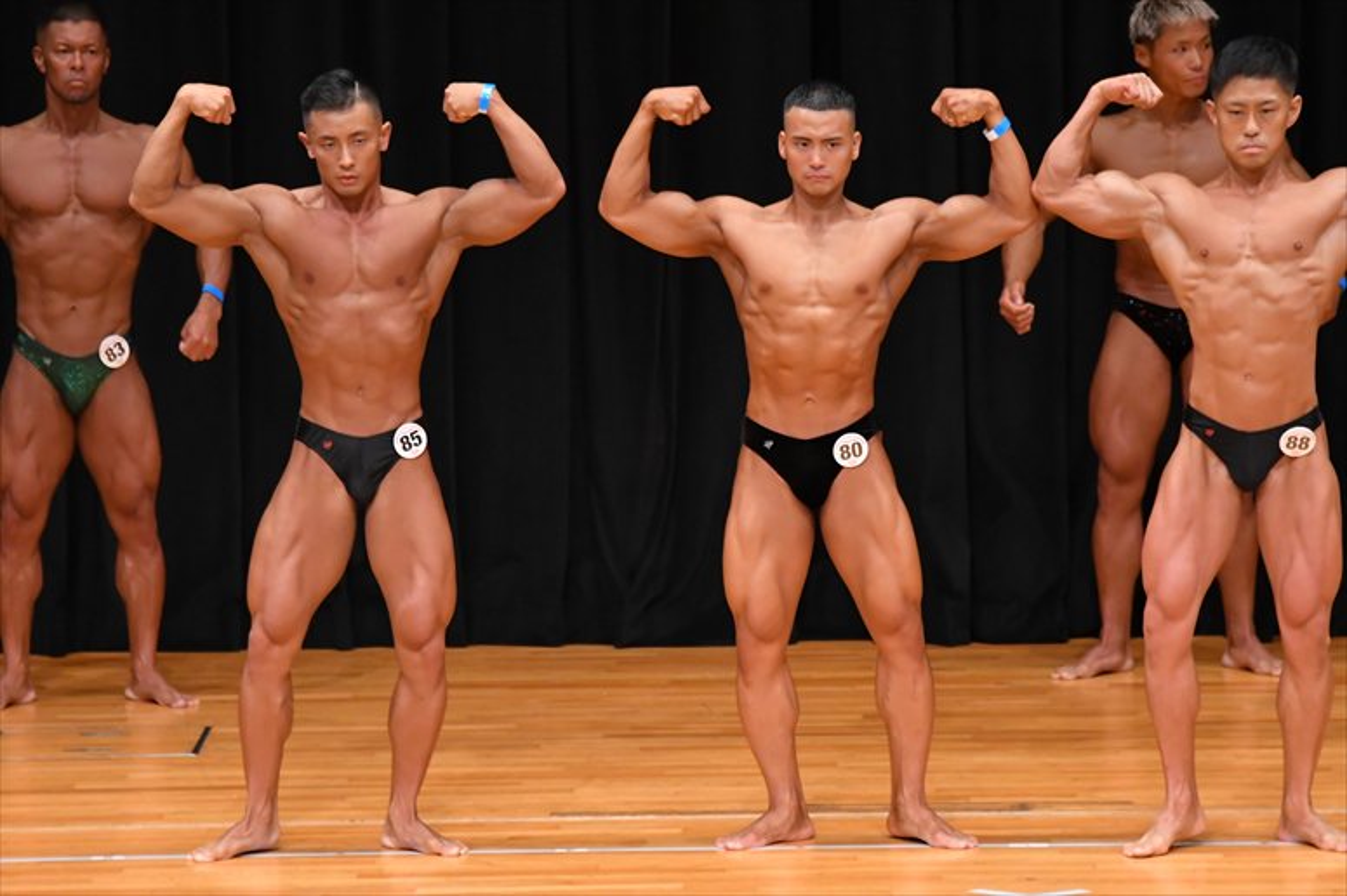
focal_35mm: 285
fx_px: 10659
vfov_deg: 4.8
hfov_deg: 7.2
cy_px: 448
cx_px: 674
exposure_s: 1/400
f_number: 5.6
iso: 4000
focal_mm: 190
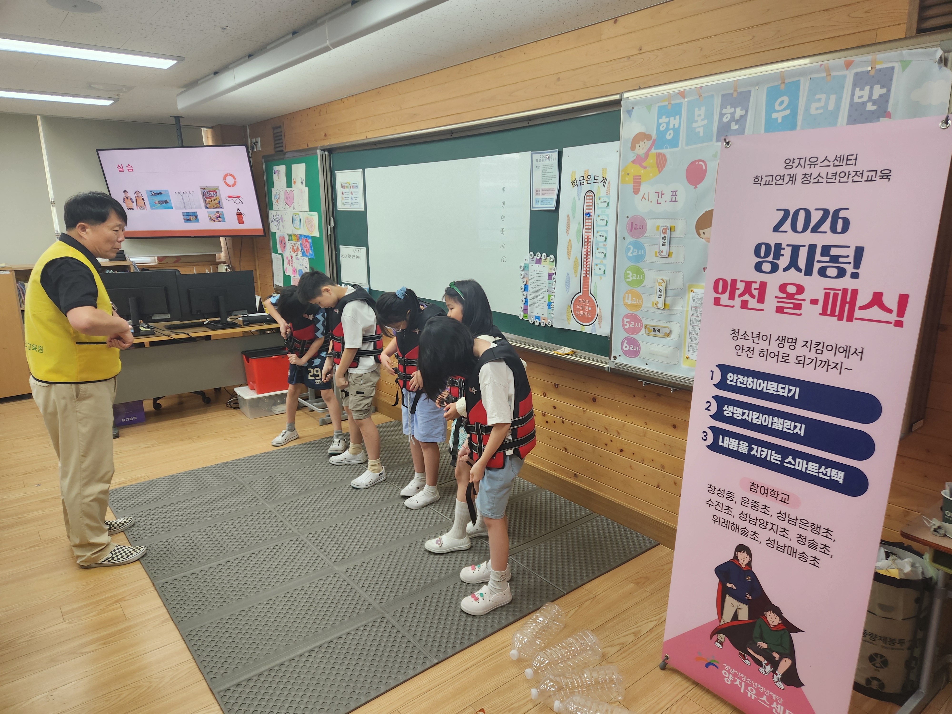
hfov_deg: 73.9
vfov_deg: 58.9
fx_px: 633
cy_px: 357
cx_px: 476
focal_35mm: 23
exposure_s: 1/120
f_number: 1.8
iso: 100
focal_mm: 5.4
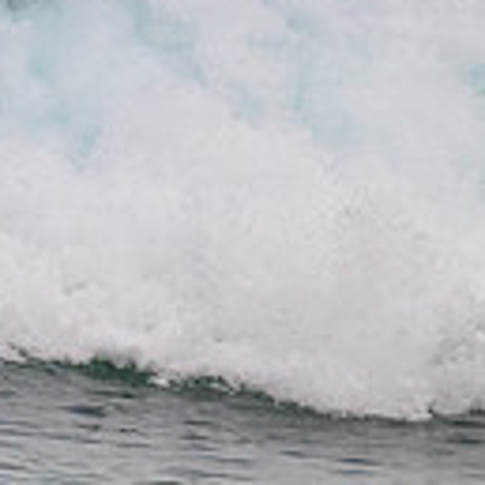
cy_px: 280
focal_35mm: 2135
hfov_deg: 0.8
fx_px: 33843
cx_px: -523
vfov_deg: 0.8
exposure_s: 1/2000
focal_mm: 560
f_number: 11
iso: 900
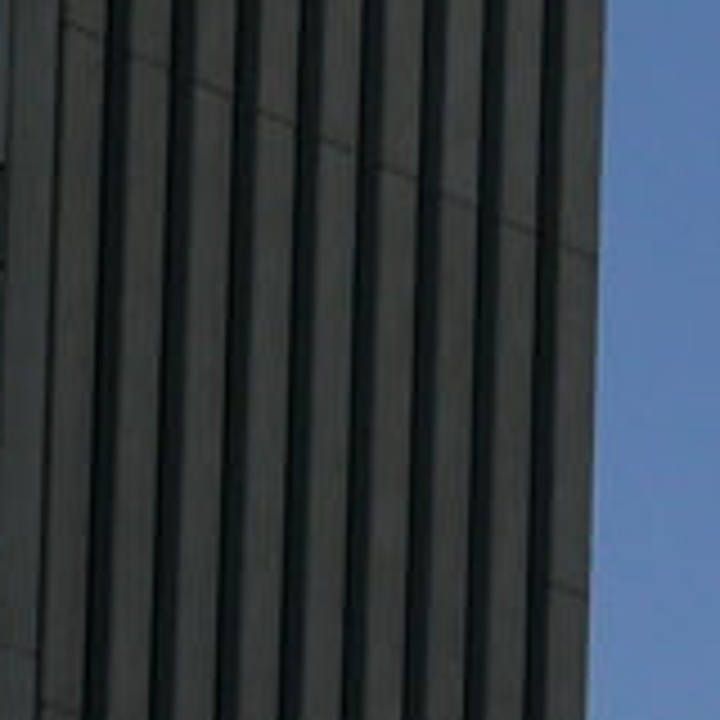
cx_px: 1006
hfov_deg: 3.7
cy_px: 1796
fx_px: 11225
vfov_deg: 3.6
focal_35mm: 477
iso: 200
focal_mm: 34
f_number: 5.6
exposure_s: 1/2000
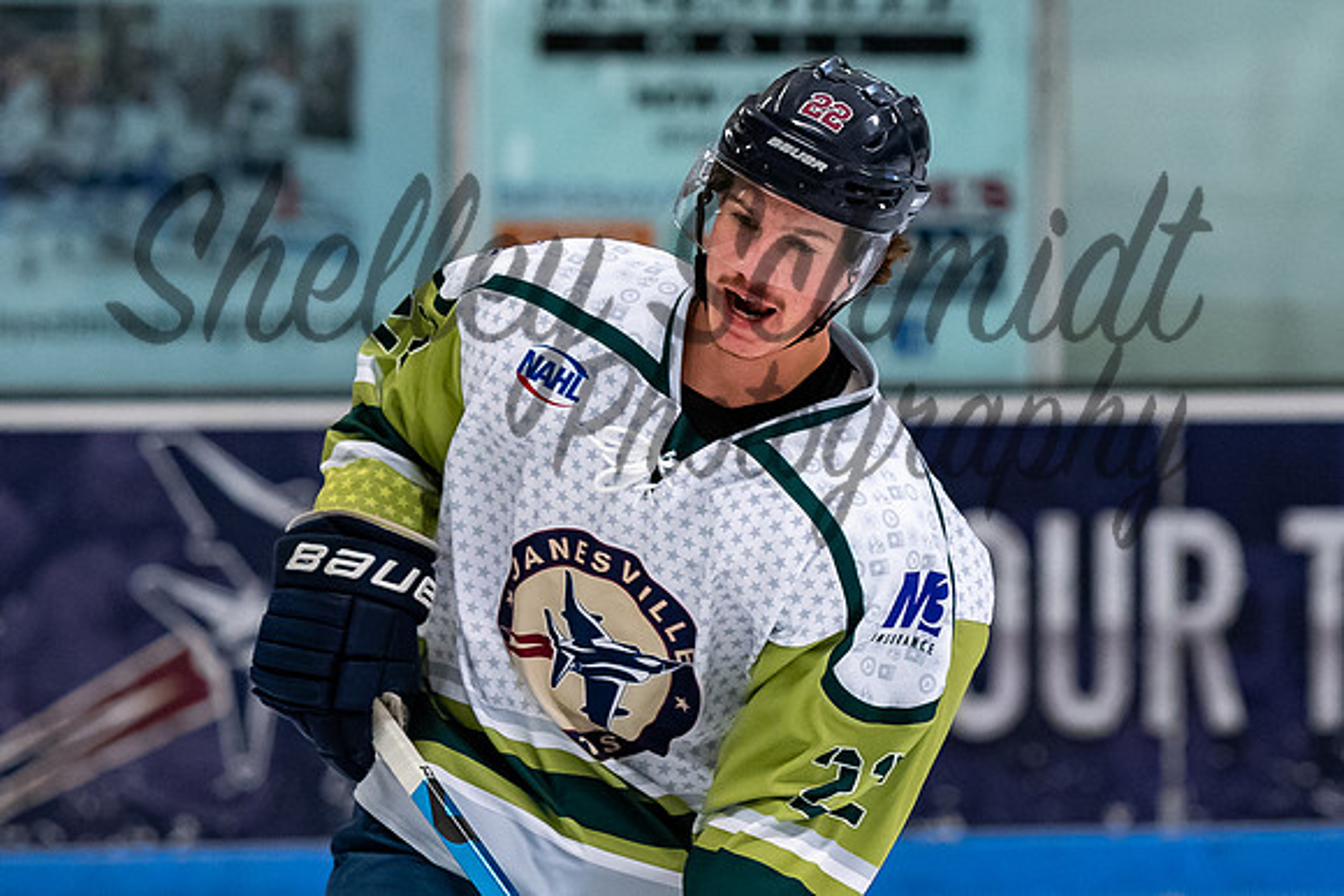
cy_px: 284
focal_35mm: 401
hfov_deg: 5.1
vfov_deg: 3.4
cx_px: 706
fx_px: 14970
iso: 2000
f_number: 3.2
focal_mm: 170
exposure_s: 1/800
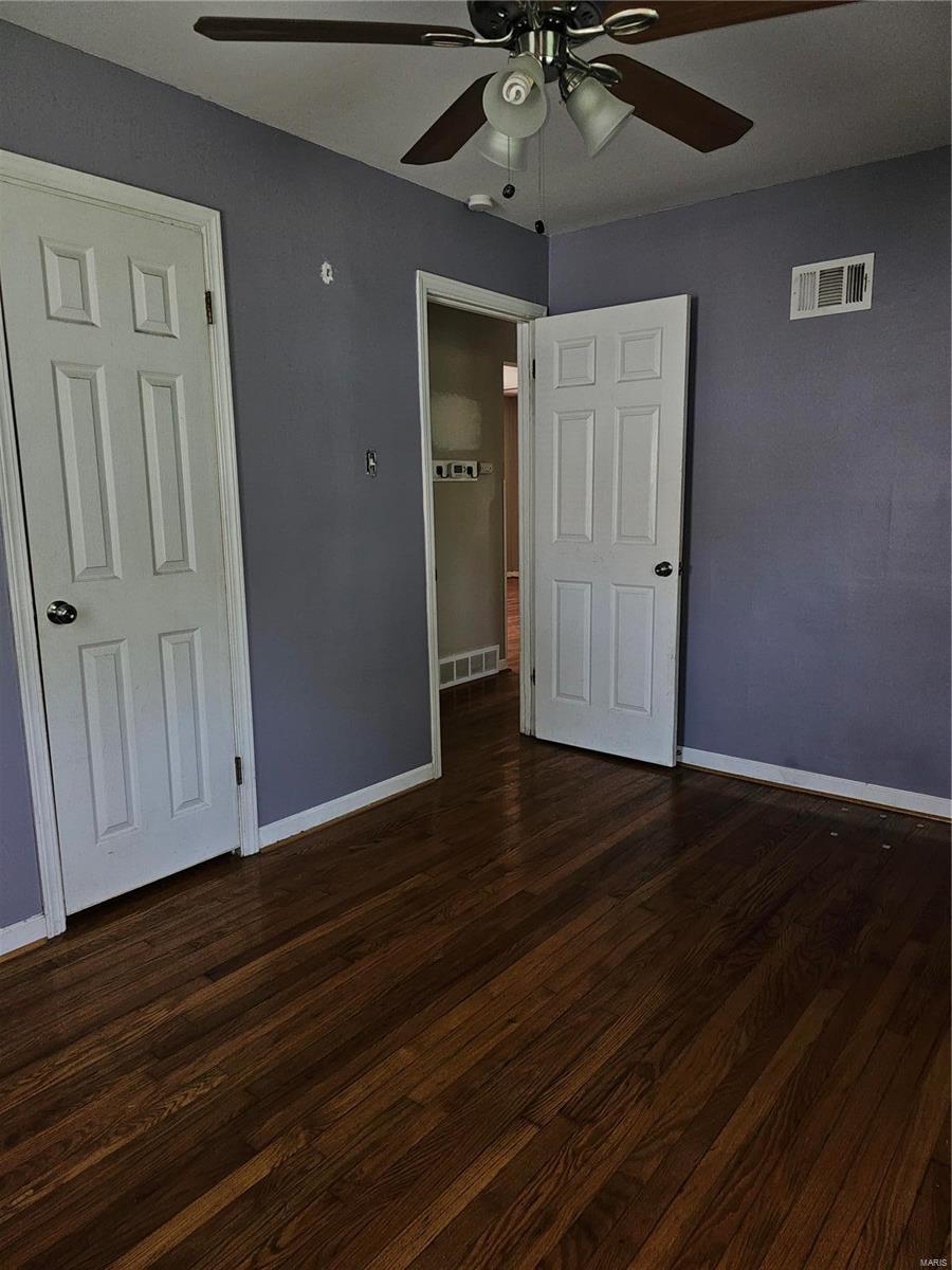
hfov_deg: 58.9
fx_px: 843
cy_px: 635
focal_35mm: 23
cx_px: 476
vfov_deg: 73.9
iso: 125
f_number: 1.7
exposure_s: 1/24
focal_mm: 6.3
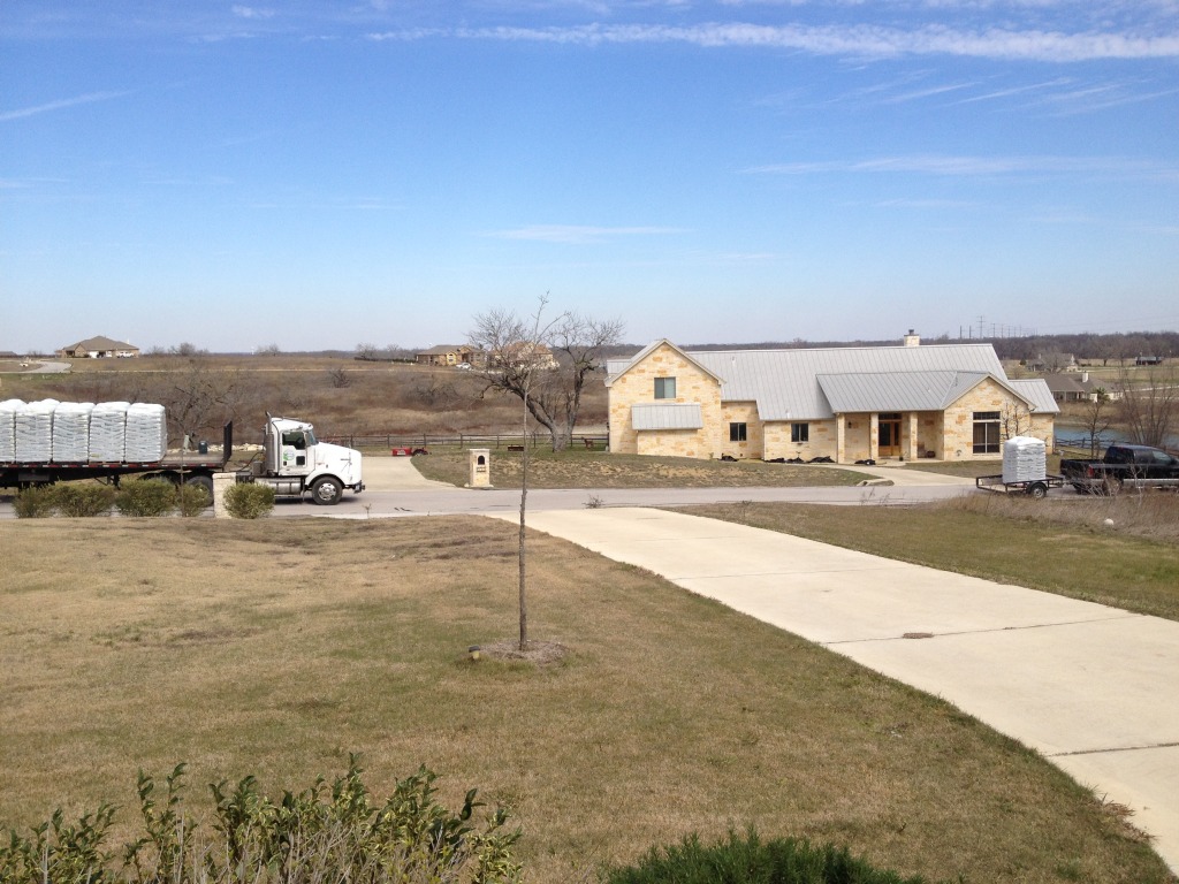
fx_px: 1192
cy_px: 442
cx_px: 590
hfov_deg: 52.6
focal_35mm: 35
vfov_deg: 40.7
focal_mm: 4.28
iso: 50
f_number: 2.4
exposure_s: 1/1623
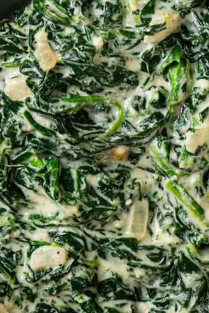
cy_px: 11
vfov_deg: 6.3
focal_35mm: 325
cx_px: 157
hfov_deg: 4.2
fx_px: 2833
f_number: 16
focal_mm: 105
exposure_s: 1/160
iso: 100
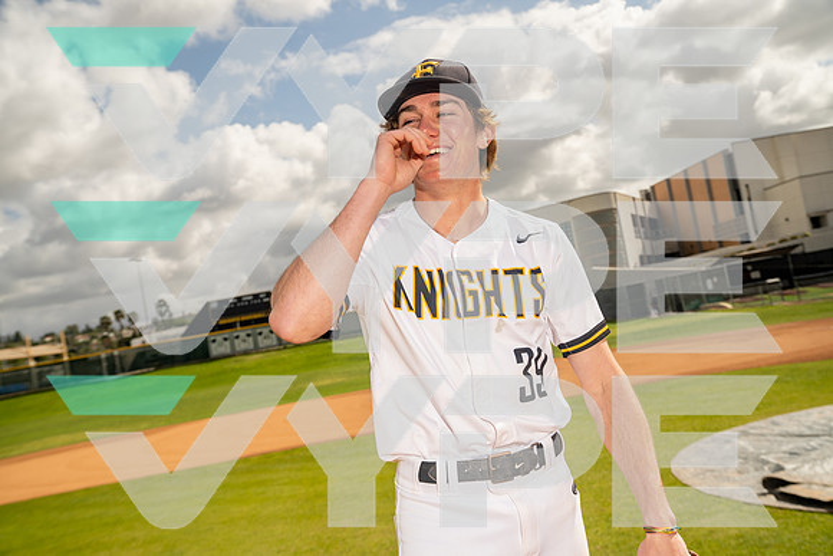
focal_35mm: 36
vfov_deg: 36.9
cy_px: 278
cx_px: 416
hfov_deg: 53.1
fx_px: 833
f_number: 5.6
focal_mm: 36
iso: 100
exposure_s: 1/250
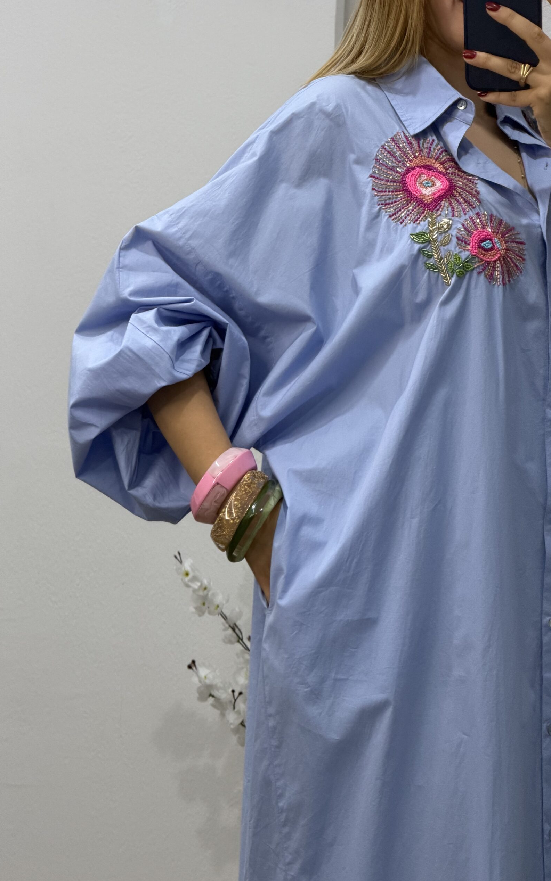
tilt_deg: -20.0
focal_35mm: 107
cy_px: 438
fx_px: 2571
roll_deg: -3.2
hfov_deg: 12.2
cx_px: 220
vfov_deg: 19.5
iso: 250
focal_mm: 16.89
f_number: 2.8
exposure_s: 1/100
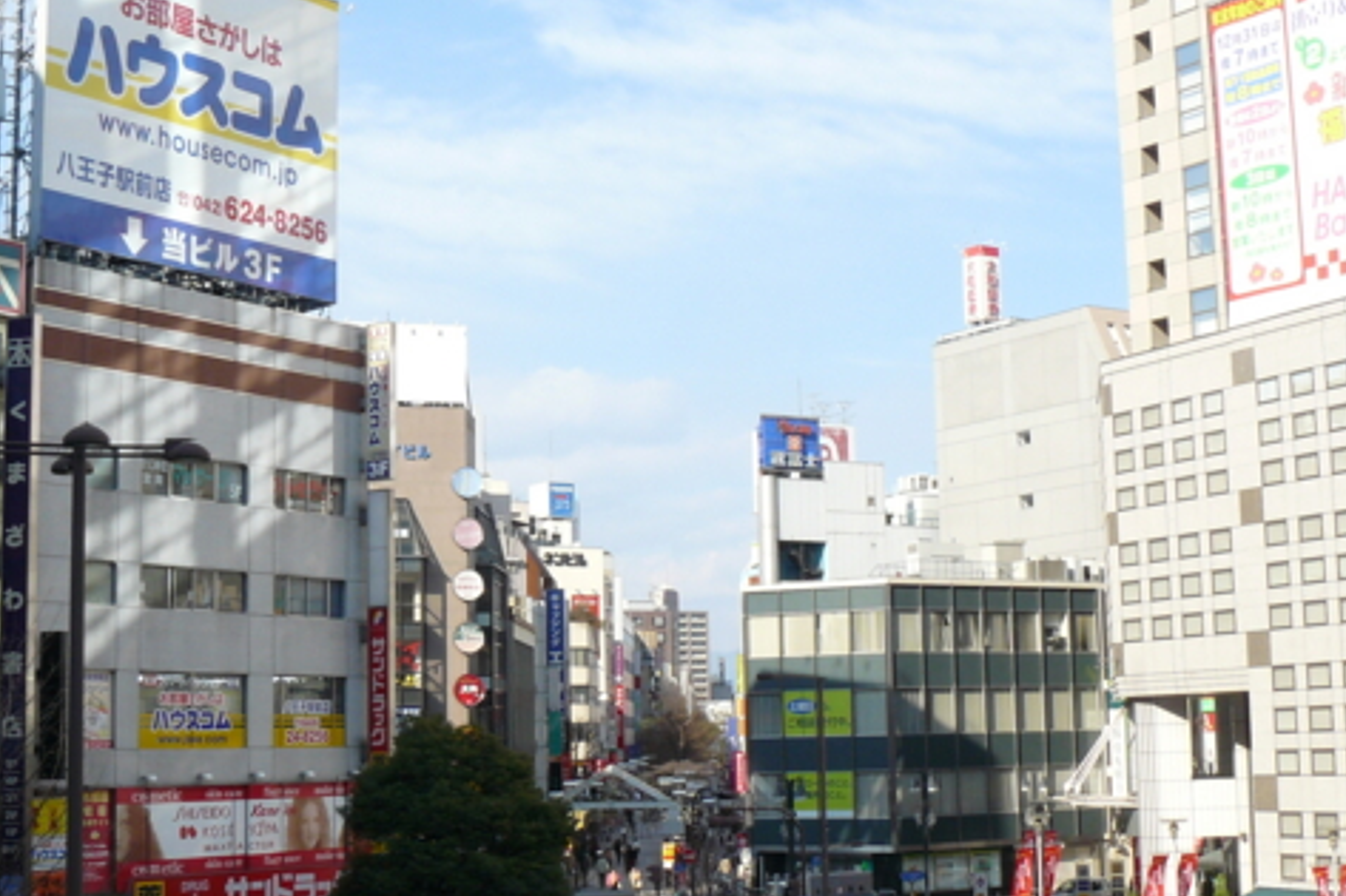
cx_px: 669
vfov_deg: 23.8
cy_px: 435
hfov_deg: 35.1
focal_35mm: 57
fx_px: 2130
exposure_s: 1/250
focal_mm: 6
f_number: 5.6
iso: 100
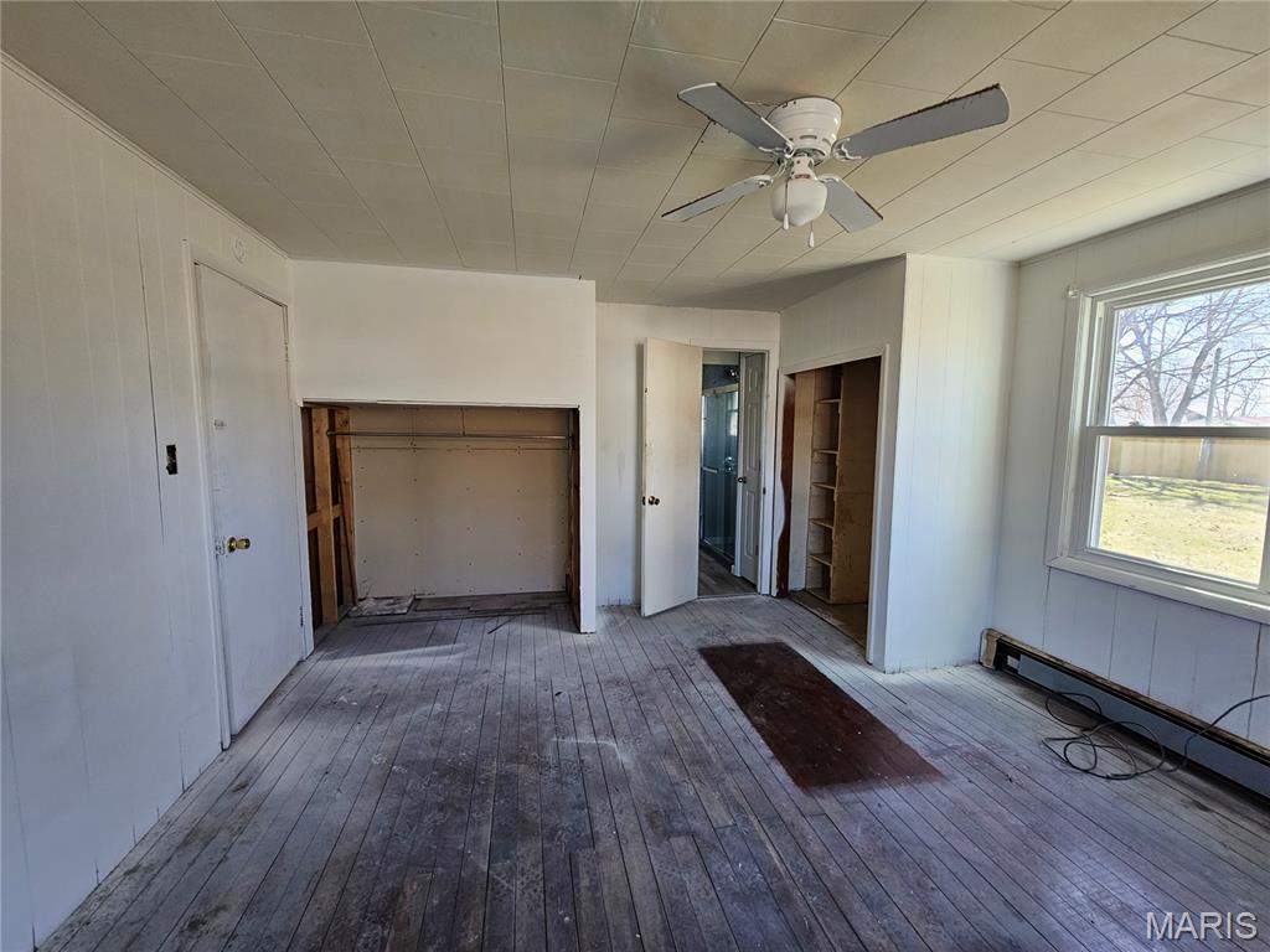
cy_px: 476
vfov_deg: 89.9
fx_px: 477
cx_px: 635
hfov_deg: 106.2
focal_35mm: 13
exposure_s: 1/60
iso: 100
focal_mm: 2.2
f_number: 2.2
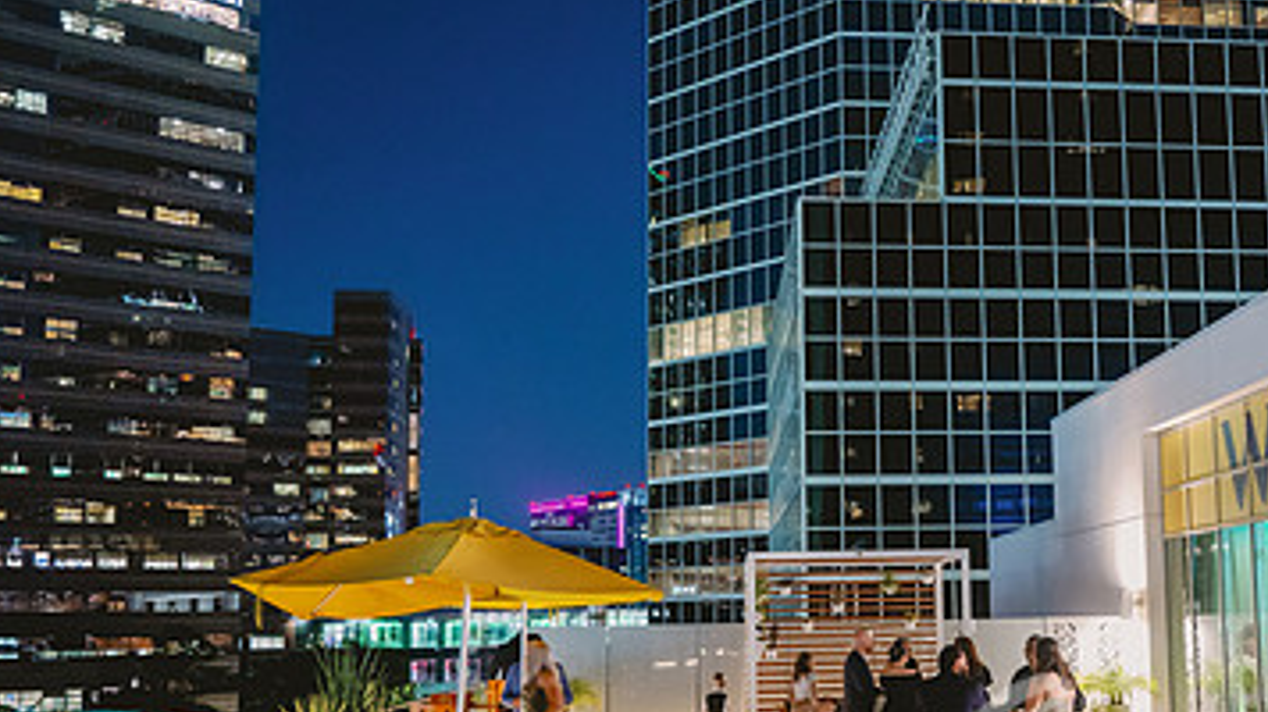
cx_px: 866
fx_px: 1378
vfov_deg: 28.8
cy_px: 472
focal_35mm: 41
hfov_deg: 48.4
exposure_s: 1/15
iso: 2500
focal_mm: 24
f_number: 2.8
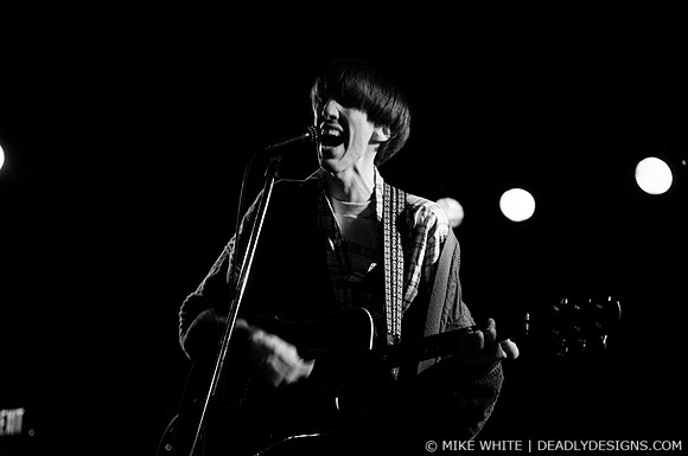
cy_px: 228
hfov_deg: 28.1
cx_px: 344
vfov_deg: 18.9
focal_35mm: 72
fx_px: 1374
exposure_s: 1/100
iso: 800
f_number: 2.8
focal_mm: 48
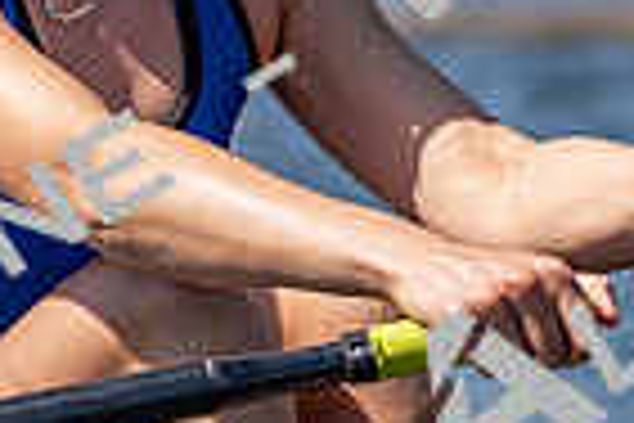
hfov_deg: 2.0
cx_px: 40
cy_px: 97
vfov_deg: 1.4
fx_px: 17909
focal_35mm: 1017
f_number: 5.6
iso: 250
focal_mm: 248
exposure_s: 1/2000
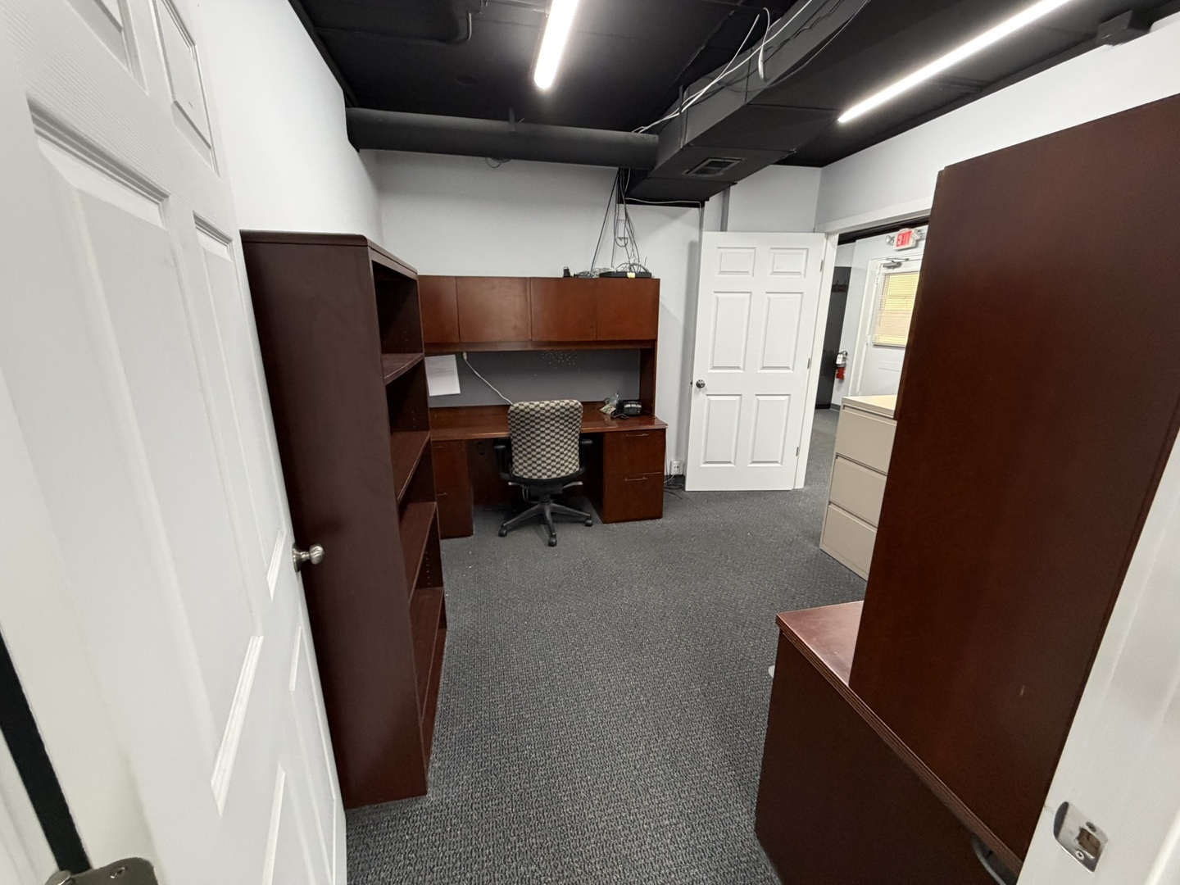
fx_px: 477
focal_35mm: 14
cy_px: 442
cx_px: 590
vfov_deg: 85.7
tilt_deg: -15.2
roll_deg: -1.0
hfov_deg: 102.1
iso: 400
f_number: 2.2
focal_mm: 2.22
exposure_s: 1/60
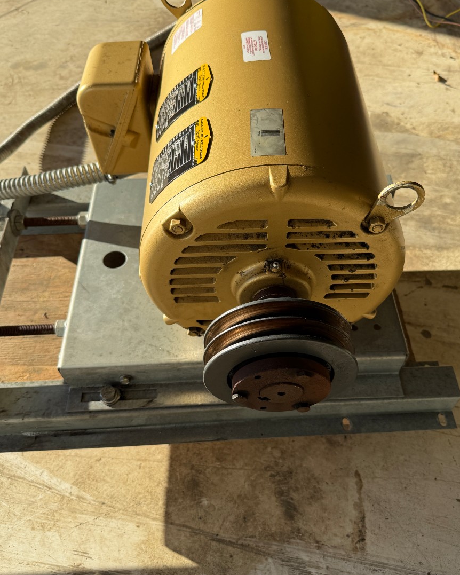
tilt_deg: -52.4
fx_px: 493
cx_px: 258
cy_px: 281
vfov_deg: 60.4
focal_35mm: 29
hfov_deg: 49.9
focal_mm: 6.76
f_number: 1.78
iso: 100
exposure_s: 1/2370
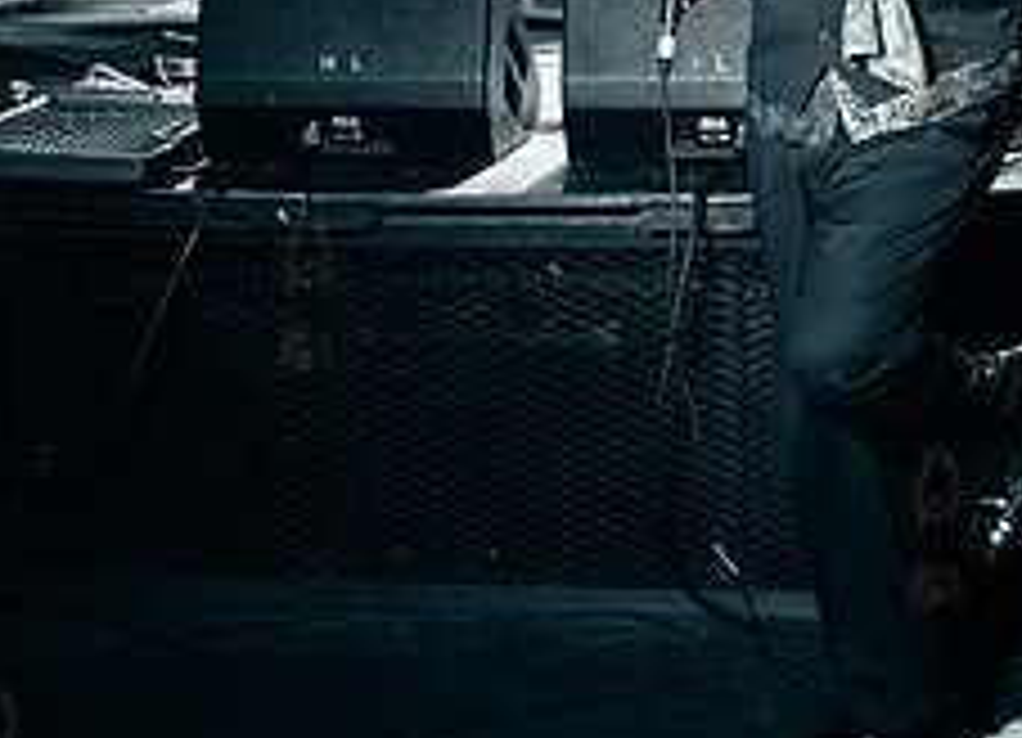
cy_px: 151
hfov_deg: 15.5
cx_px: 812
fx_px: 3730
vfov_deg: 11.3
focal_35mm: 128
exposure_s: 1/320
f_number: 2.8
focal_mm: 40
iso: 4000
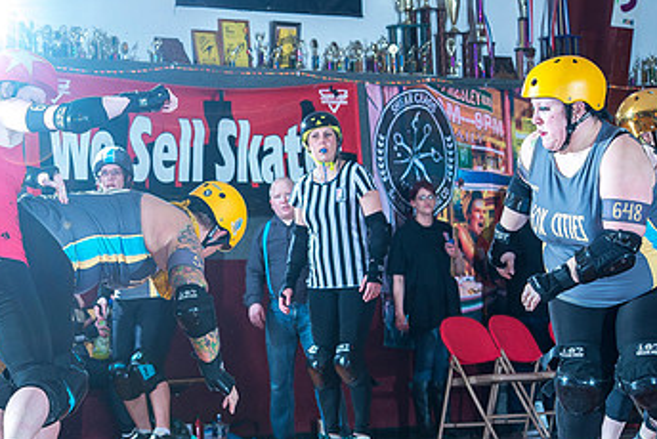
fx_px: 3233
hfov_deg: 11.6
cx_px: 117
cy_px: 318
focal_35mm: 177
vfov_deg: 7.8
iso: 800
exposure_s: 1/160
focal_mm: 105
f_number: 7.1
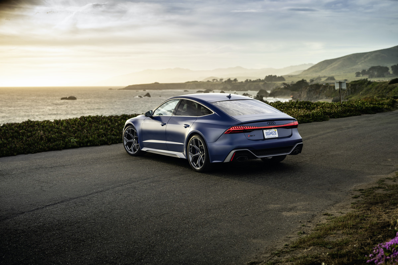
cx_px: 199
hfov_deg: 39.6
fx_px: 553
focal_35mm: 50
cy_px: 132
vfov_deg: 27.0
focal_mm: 50
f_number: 2.5
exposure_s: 1/125
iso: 50
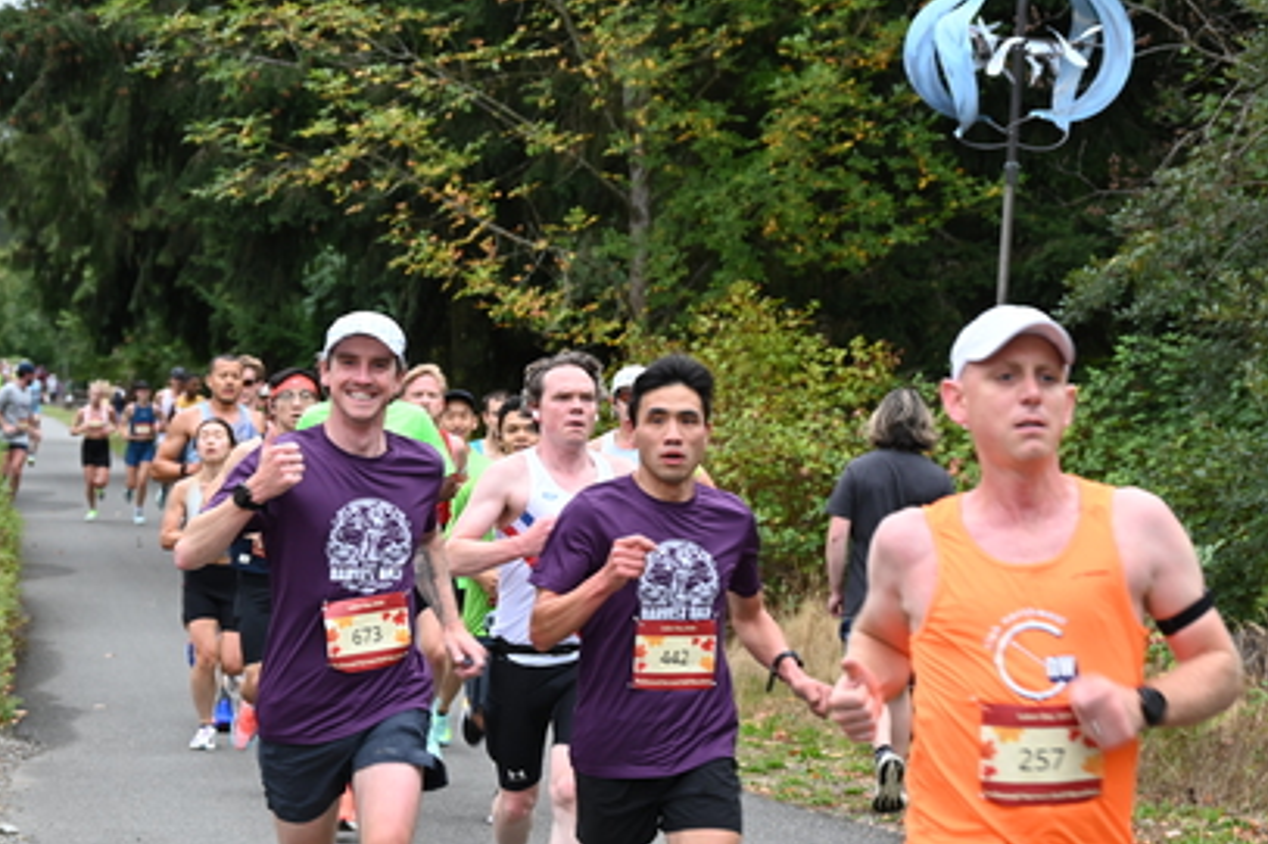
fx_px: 4190
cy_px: 494
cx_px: 648
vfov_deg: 11.5
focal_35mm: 119
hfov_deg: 17.2
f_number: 6.3
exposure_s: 1/125
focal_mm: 88
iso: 560
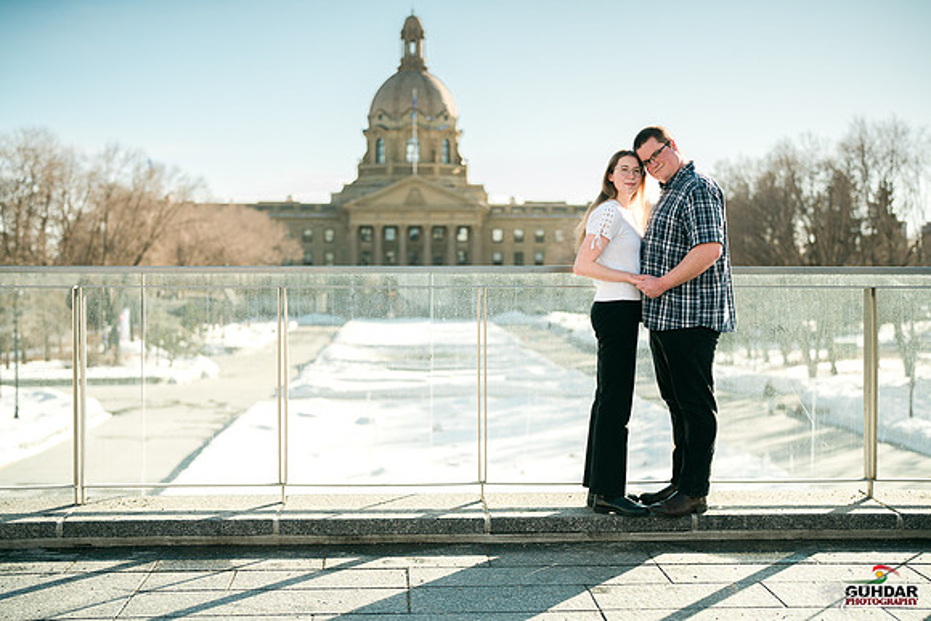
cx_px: 466
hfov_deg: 39.6
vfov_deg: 27.0
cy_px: 310
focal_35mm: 50
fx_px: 1293
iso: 320
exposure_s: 1/8000
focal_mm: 50
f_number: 2
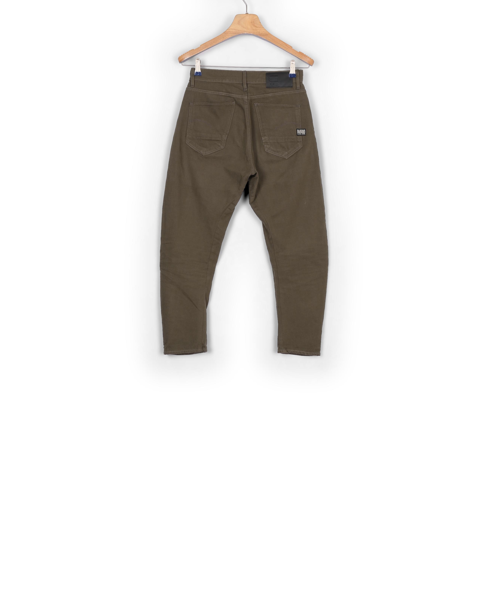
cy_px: 253
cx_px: 246
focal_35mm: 43
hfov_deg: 34.9
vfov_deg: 42.7
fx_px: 784
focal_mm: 38
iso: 100
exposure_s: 1/125
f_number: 13
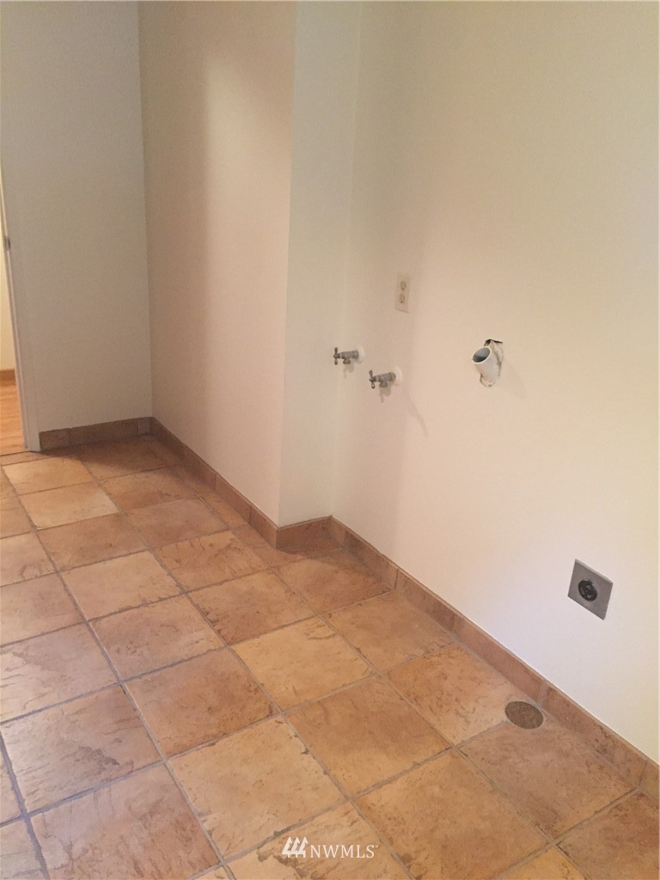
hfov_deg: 48.2
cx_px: 330
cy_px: 440
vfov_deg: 61.7
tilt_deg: -20.9
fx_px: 737
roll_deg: -2.6
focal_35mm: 29
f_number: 2.2
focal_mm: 4.15
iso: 250
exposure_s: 1/24
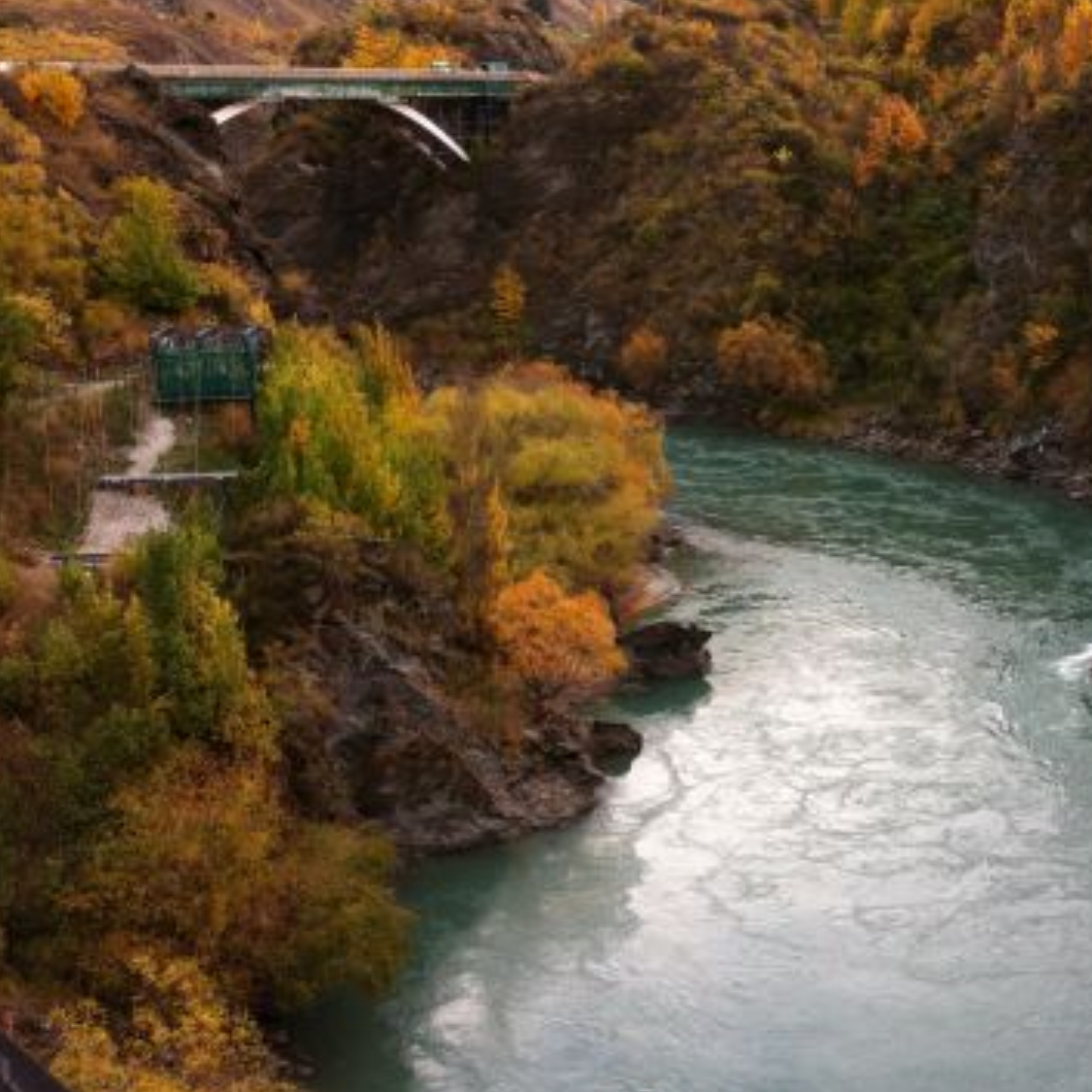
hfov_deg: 30.3
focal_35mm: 56
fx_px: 1999
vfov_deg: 30.6
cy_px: 532
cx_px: 742
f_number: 2.8
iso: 80
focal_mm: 3.85
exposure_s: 1/238
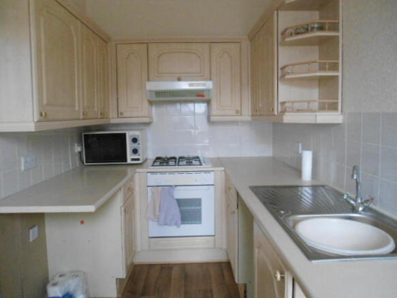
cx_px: 198
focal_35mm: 26
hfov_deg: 67.3
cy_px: 149
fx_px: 298
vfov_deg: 53.0
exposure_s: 1/125
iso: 800
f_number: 2.8
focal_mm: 4.7
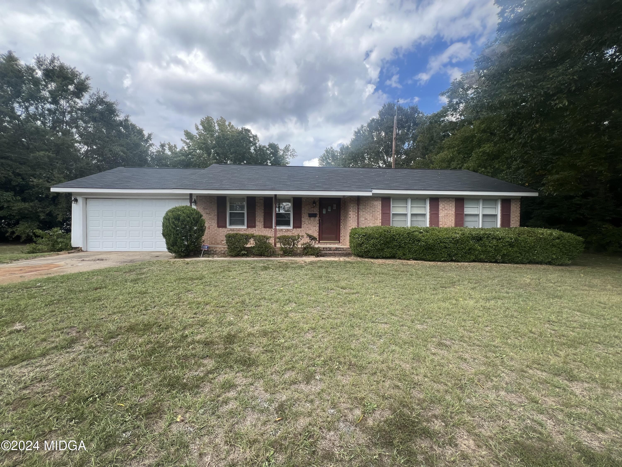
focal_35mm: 13
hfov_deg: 106.2
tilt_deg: -1.8
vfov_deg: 89.9
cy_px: 234
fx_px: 234
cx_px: 311
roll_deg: -0.6
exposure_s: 1/528
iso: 32
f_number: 1.8
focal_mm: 1.57
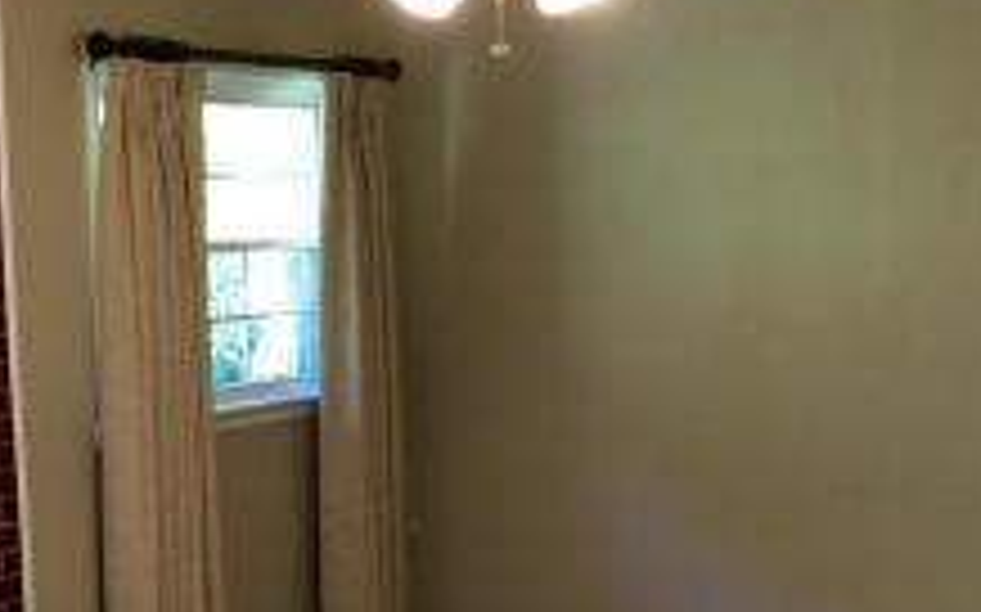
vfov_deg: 15.6
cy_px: 630
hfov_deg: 25.2
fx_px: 2191
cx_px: 369
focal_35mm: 82
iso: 80
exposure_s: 1/15
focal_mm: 4.15
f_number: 2.2
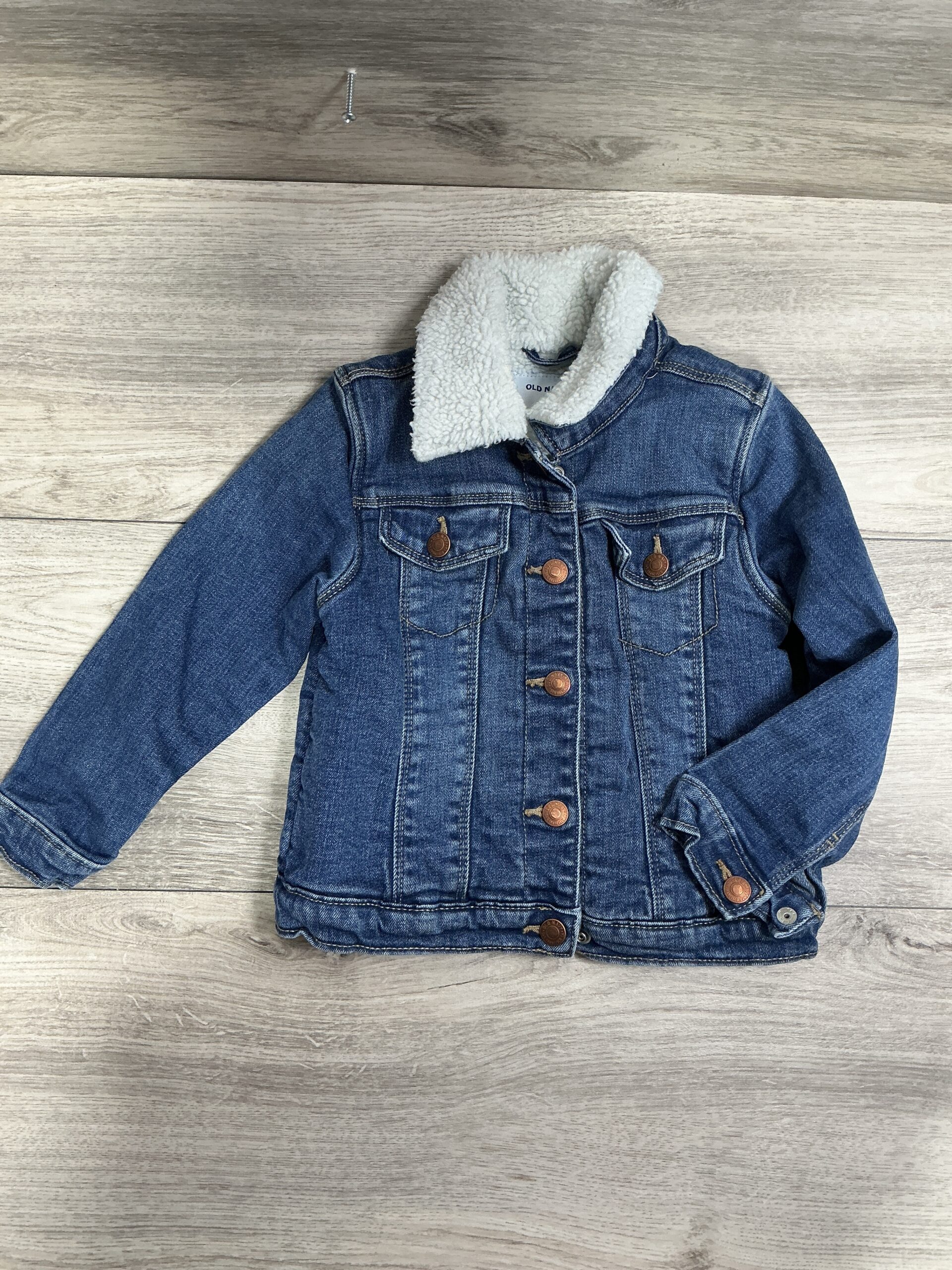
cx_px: 476
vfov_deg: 61.7
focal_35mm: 29
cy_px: 635
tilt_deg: -84.6
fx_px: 1063
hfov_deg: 48.2
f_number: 1.8
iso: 80
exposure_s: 1/50
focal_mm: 3
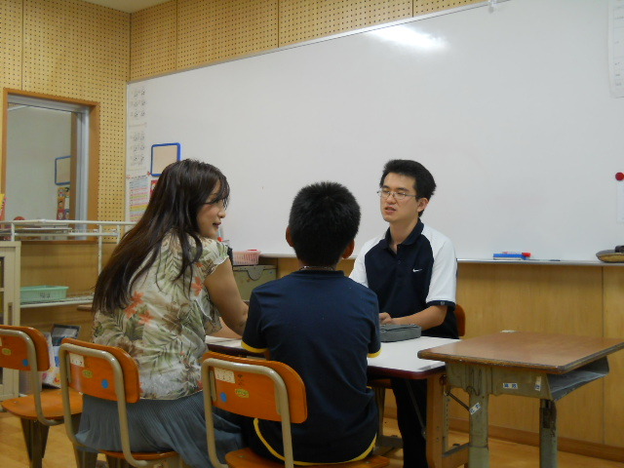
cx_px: 312
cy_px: 234
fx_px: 739
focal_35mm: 41
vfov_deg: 35.1
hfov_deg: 45.8
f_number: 3.1
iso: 200
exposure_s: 1/30
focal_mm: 6.72
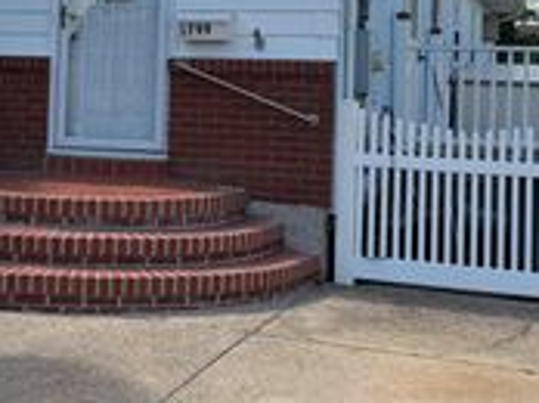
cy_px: 45
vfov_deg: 20.8
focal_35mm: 69
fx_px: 1073
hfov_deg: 28.0
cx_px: 177
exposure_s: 1/4167
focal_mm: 6.76
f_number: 1.78
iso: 80
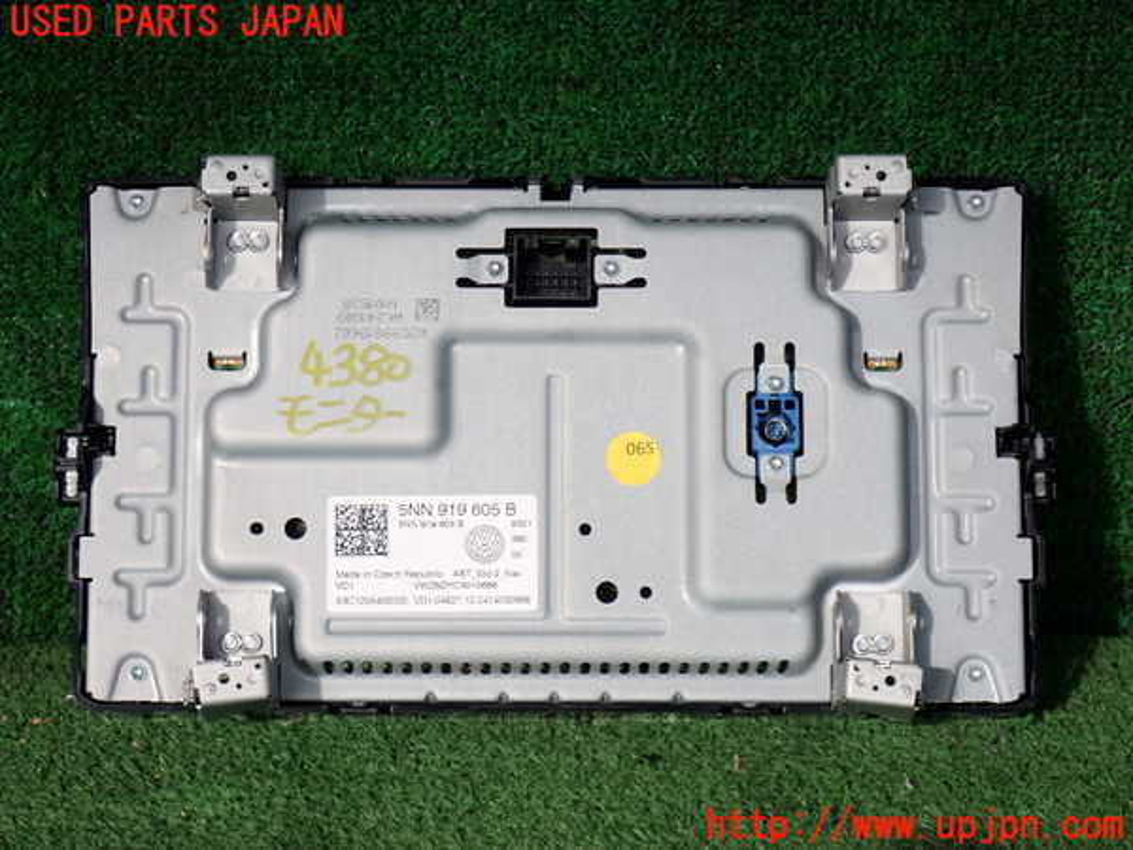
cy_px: 425
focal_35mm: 100
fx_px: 3273
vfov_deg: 14.8
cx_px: 566
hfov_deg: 19.6
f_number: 4.9
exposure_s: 1/125
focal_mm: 18
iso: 100
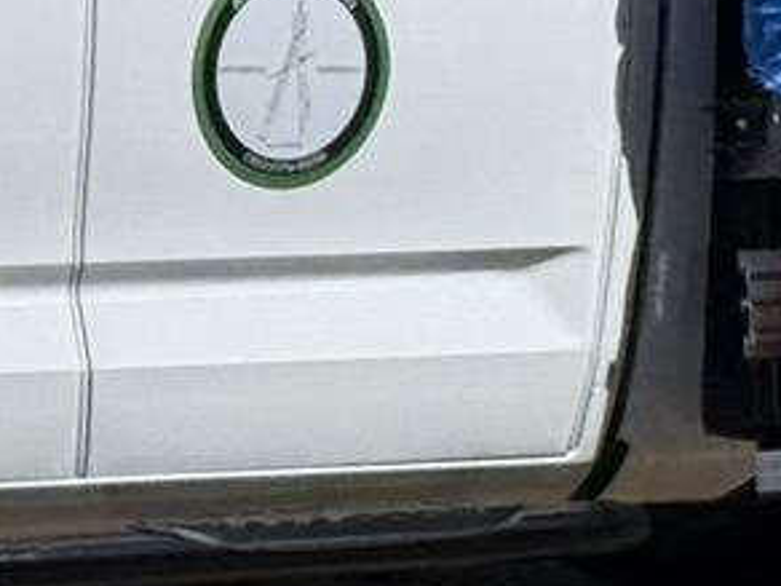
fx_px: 7603
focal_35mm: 337
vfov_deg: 4.4
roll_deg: -1.6
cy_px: 0
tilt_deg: -3.6
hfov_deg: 5.9
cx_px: 142
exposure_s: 1/7143
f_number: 1.78
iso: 64
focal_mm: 6.76
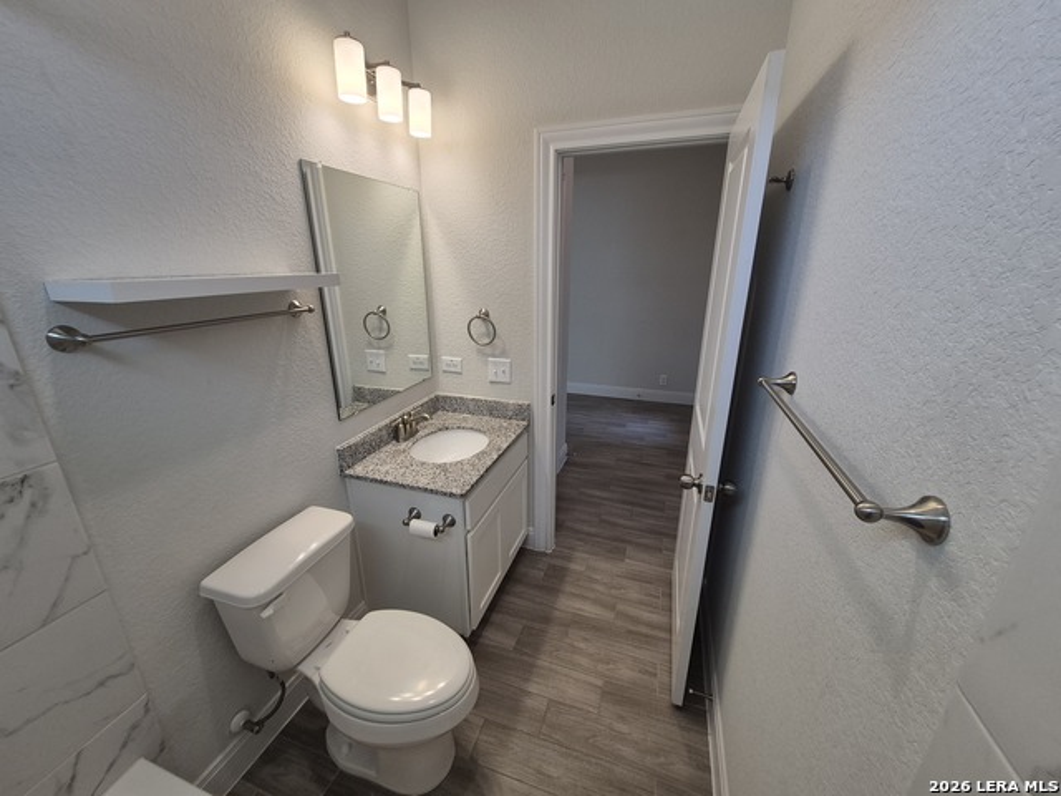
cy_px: 398
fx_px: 398
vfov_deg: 89.9
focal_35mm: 13
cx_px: 530
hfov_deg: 106.2
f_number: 2.2
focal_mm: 1.74
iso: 50
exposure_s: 1/60
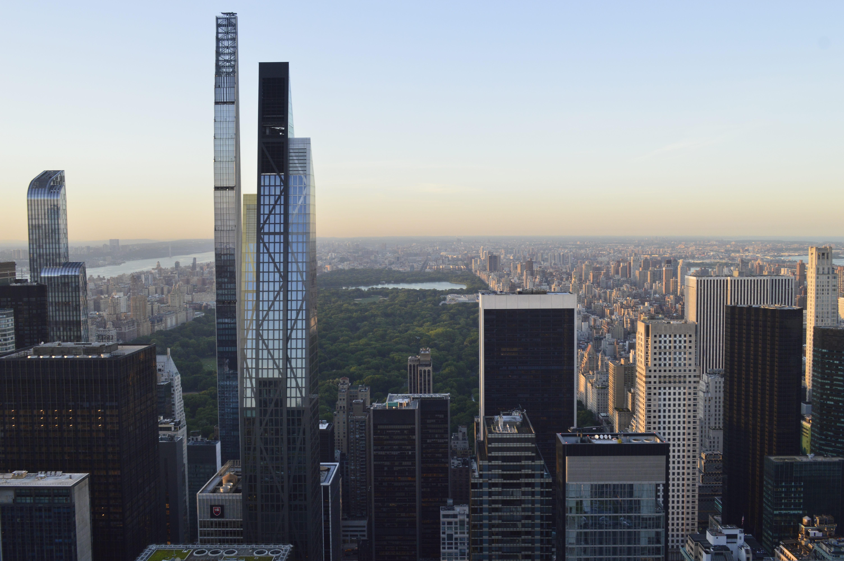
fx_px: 773
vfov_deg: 39.9
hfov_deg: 57.3
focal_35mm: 33
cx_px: 422
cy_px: 280
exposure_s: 1/125
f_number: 9
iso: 400
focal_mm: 22
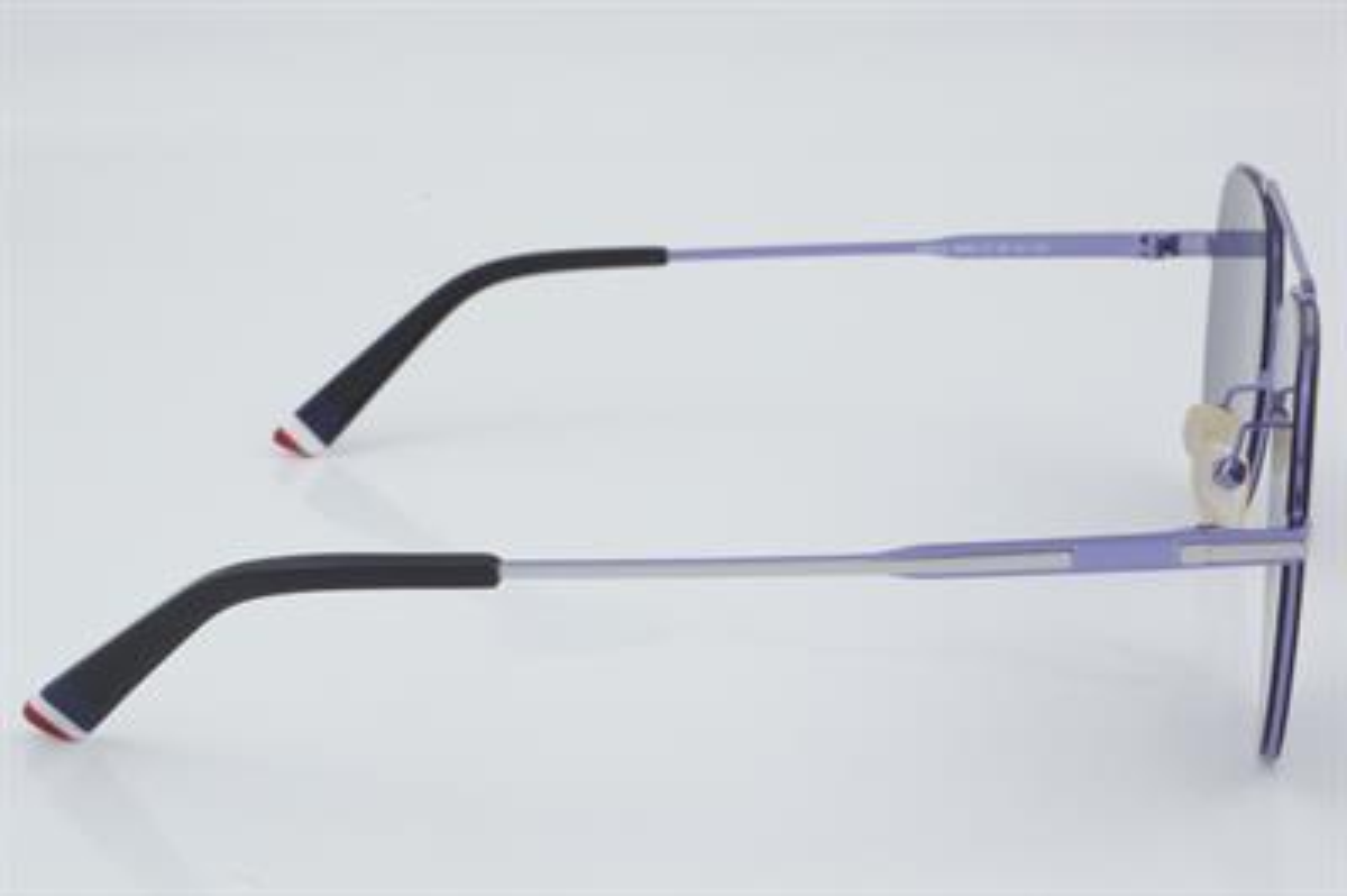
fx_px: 2804
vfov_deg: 18.2
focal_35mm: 75
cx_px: 674
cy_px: 448
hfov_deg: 27.0
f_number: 32
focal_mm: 50
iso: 100
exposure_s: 1/3
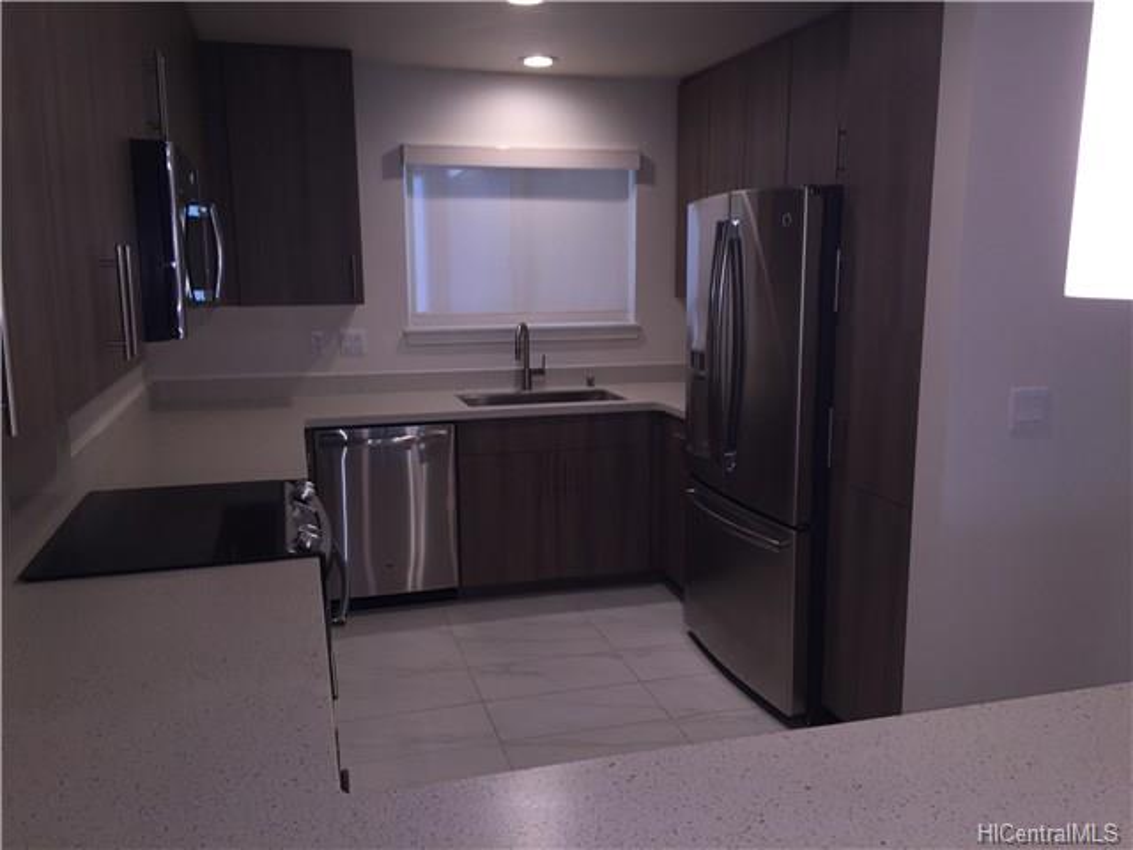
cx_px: 566
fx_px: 949
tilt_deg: -10.3
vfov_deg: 48.2
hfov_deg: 61.7
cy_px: 425
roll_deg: -0.6
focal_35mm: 29
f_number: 2.2
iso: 40
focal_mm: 4.15
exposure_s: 1/30
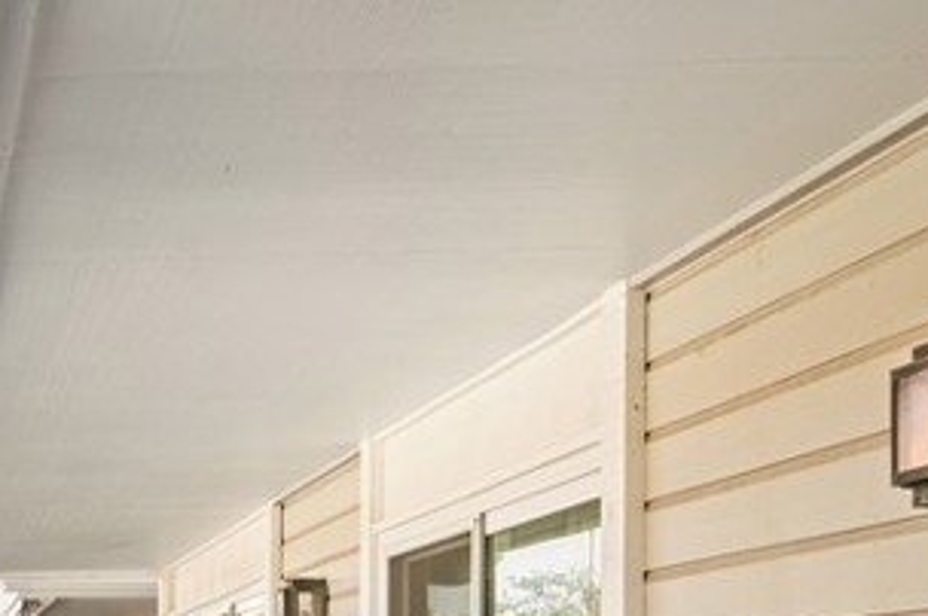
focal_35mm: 66
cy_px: 747
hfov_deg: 27.9
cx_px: -104
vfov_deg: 19.4
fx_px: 1691
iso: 100
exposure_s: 1/30
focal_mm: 19.5
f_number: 9
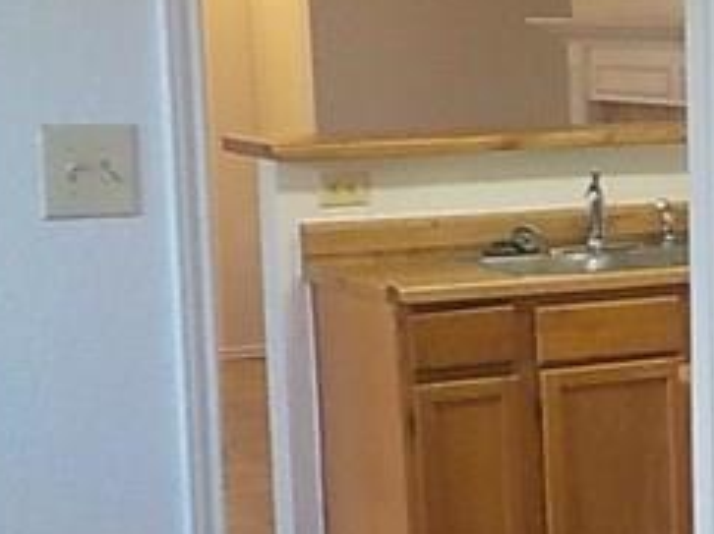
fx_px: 2617
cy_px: 407
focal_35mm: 127
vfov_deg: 11.6
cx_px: 1092
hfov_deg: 14.4
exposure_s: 1/30
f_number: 3.3
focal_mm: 4.1
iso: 280
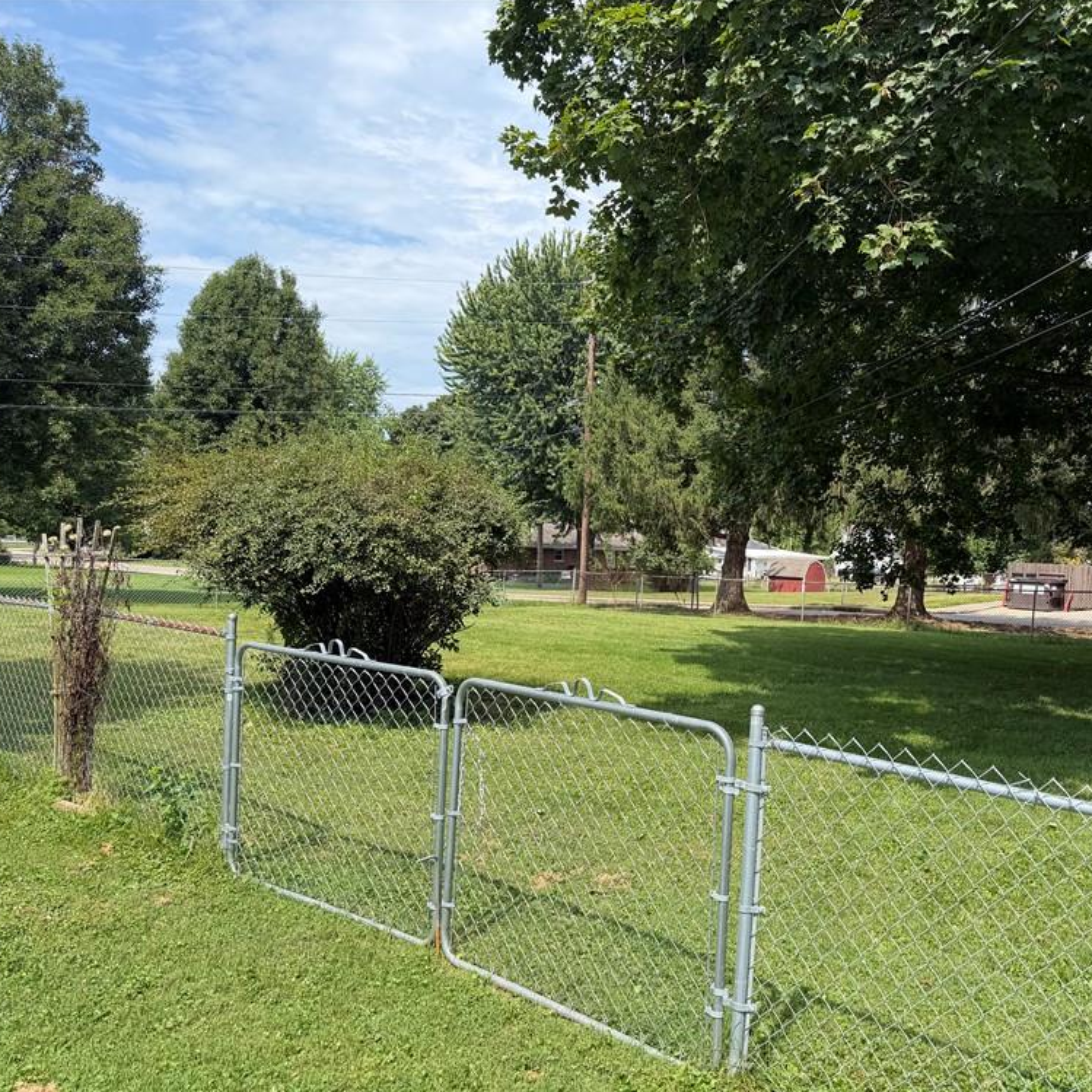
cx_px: 701
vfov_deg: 55.6
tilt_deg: -0.4
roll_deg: -2.4
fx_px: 1035
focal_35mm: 29
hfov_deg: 54.8
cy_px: 557
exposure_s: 1/2801
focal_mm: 6.76
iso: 80
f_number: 1.78
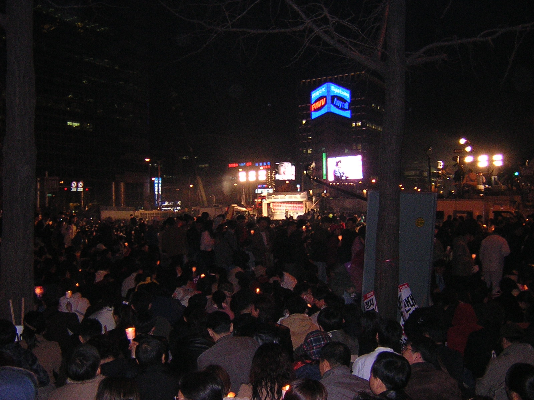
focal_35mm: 36
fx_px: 555
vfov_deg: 39.7
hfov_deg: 51.4
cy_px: 200
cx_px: 267
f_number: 2.6
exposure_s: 1/60.1
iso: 400
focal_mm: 4.7
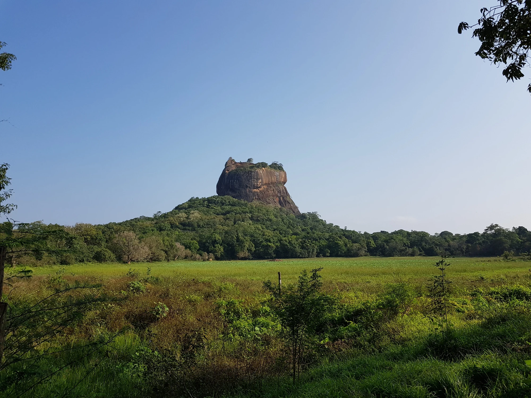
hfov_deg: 67.3
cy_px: 199
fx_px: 399
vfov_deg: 53.1
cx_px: 266
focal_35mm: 26
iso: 40
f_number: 1.7
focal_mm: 4.2
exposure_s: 1/2288
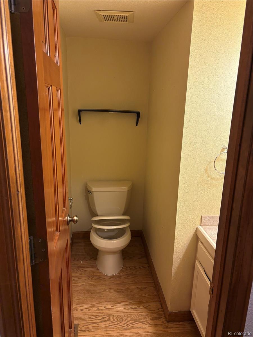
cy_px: 168
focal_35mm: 26
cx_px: 126
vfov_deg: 67.3
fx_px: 253
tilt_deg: -13.7
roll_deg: -0.8
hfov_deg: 53.1
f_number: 1.6
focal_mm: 5.96
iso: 125
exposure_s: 1/60
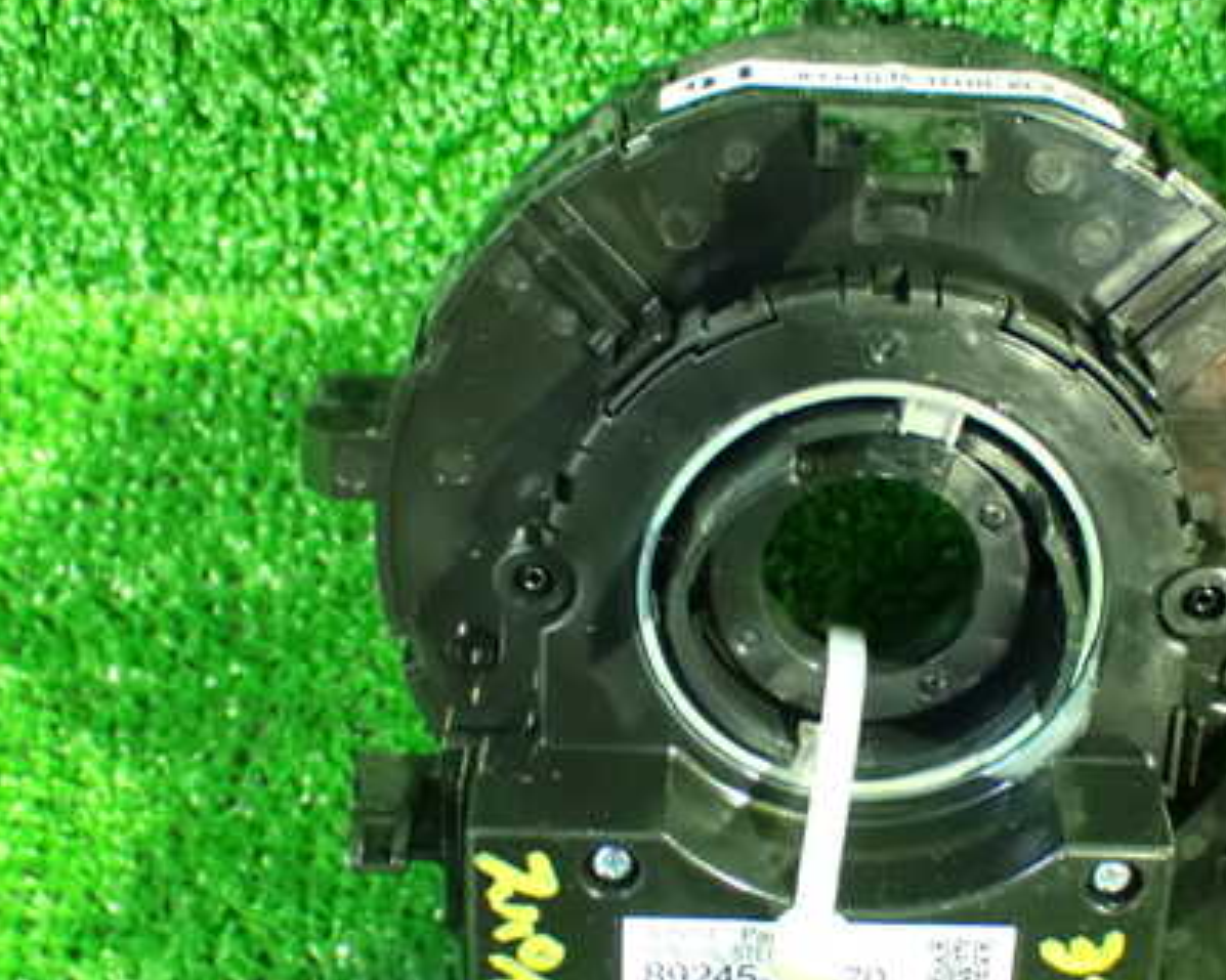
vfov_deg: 22.1
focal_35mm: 69
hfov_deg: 27.3
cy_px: 617
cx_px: 845
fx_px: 2503
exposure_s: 1/10
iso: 1600
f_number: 3.1
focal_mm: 8.4
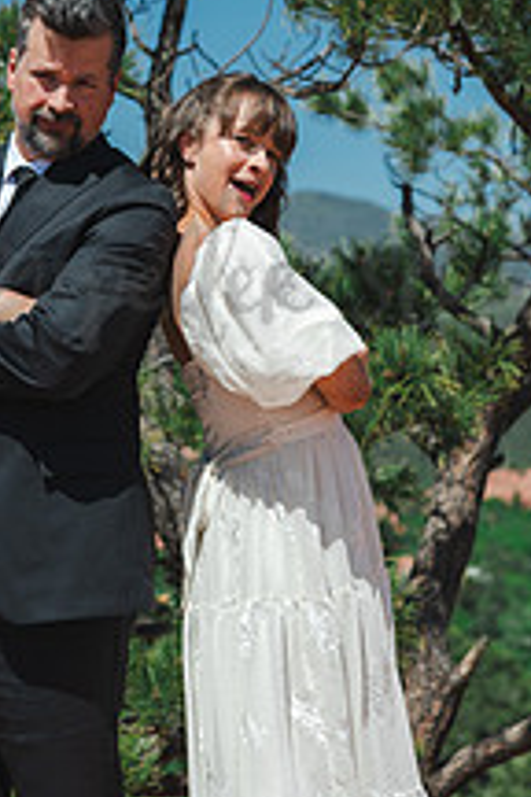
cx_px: 135
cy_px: 269
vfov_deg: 19.6
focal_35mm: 104
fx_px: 2301
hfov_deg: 13.1
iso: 100
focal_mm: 50
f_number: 3.5
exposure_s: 1/2500
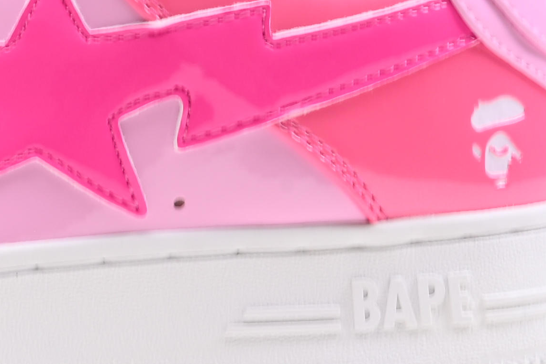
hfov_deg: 10.4
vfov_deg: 7.0
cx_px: -62
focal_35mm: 195
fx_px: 2959
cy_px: -168
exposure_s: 1/2
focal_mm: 37
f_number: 16
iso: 100
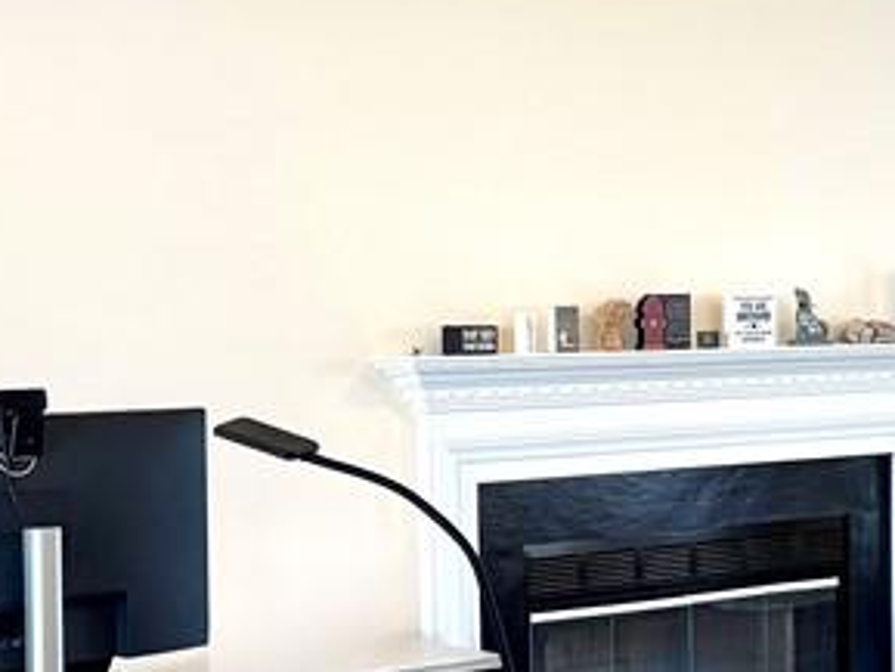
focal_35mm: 85
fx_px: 2199
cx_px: 672
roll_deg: +0.6
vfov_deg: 17.3
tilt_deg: -4.7
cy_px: 502
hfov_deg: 22.8
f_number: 1.78
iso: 200
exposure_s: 1/160
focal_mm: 6.76
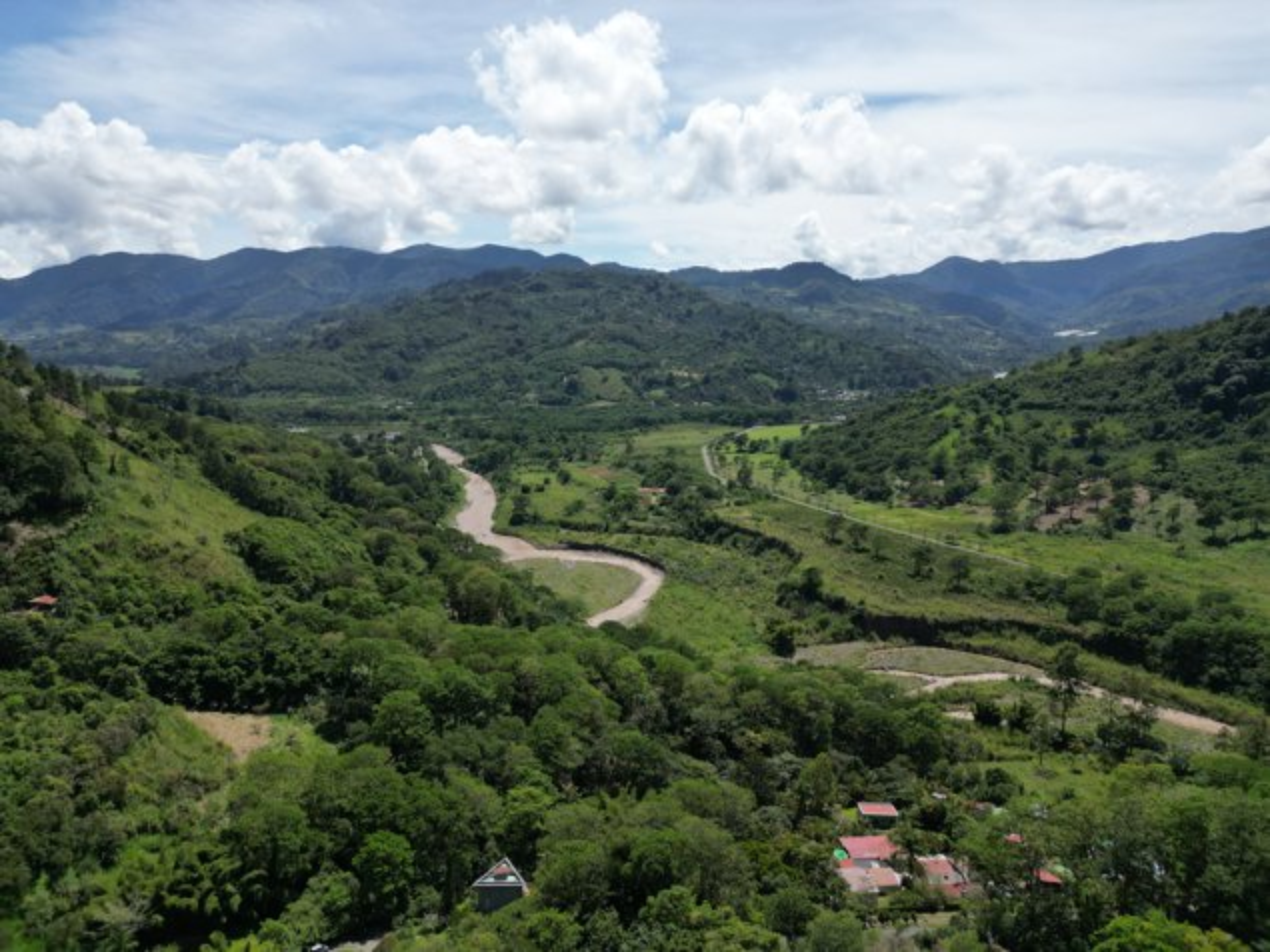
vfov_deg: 56.8
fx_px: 880
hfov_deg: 71.6
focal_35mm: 24
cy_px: 476
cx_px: 635
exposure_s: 1/4000
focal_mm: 6.72
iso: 110
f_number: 1.7
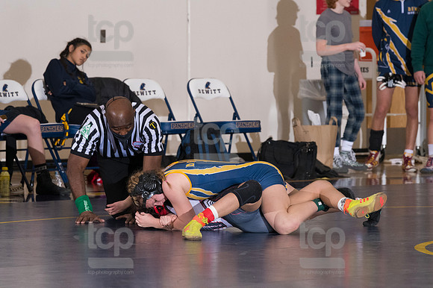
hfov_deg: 7.6
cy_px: 144
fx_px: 3246
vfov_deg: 5.1
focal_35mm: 270
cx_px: 216
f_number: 5.6
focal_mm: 180
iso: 2000
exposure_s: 1/250
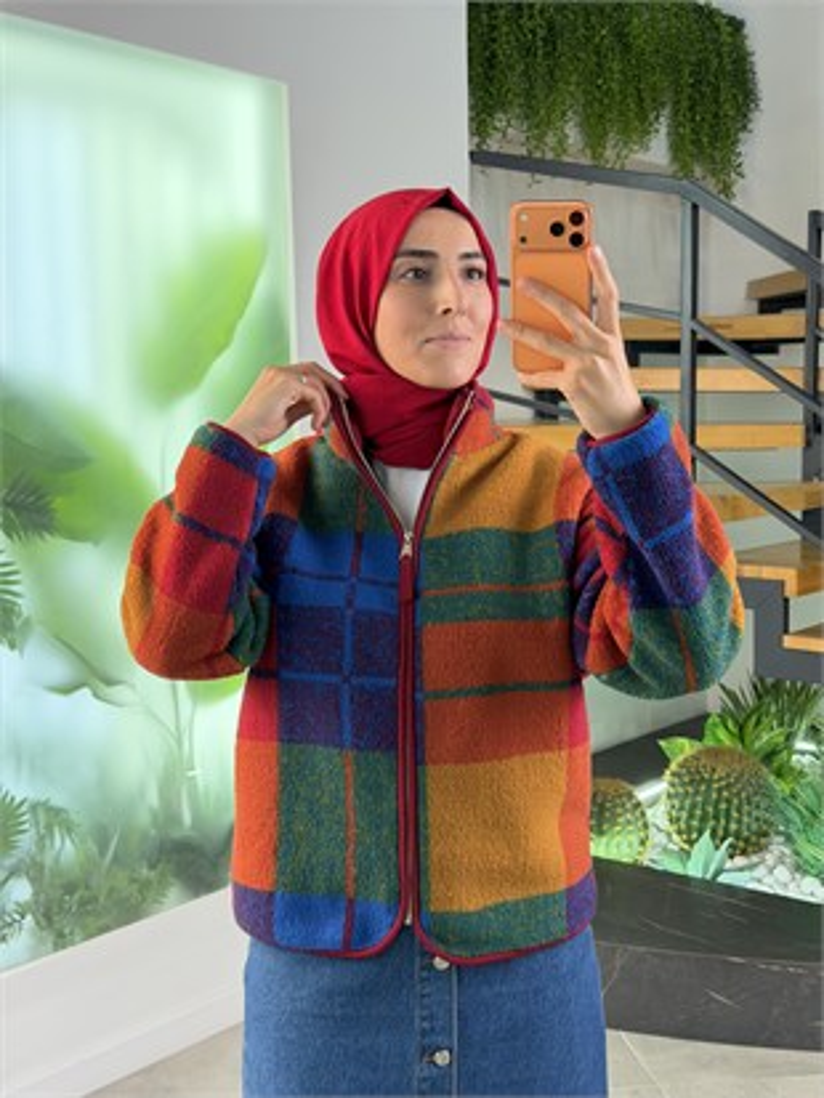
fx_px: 1523
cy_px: 549
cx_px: 412
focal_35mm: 48
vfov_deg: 39.6
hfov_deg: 30.3
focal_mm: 6.76
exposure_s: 1/186
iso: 200
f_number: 1.78
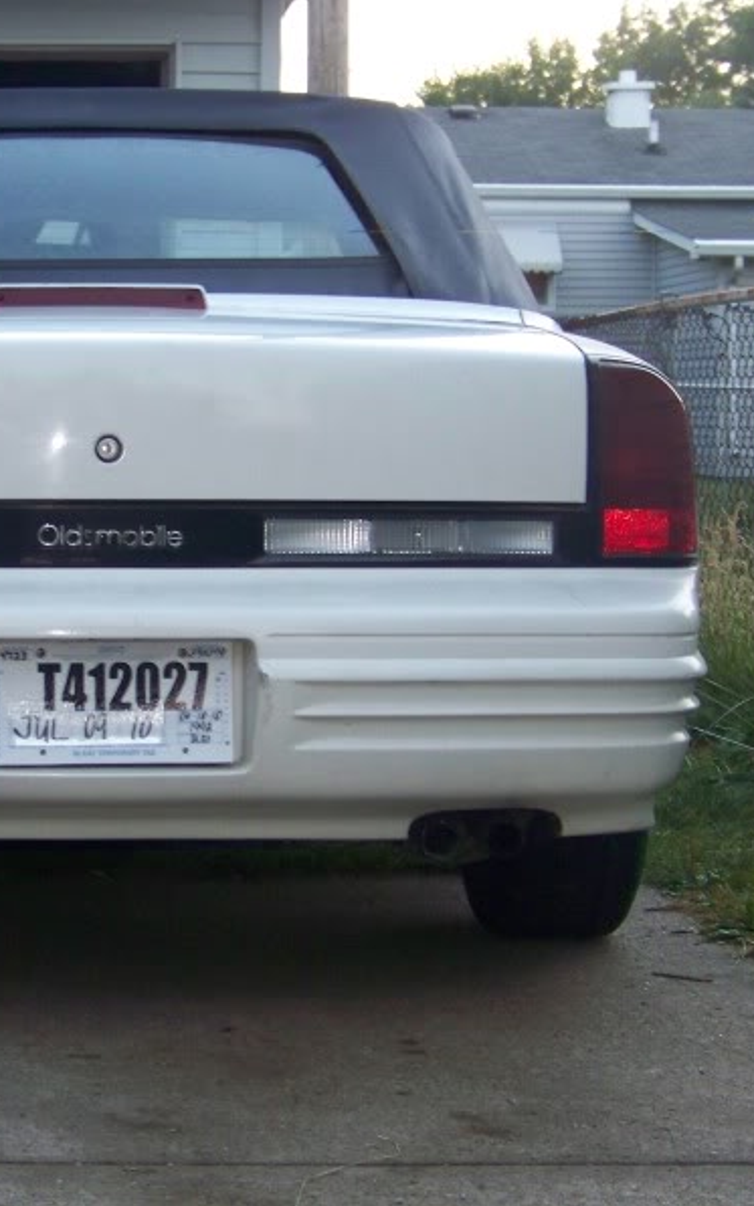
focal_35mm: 88
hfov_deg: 14.7
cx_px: 133
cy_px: 602
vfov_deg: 23.6
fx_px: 2894
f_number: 3.2
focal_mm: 10.5
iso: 200
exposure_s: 1/30
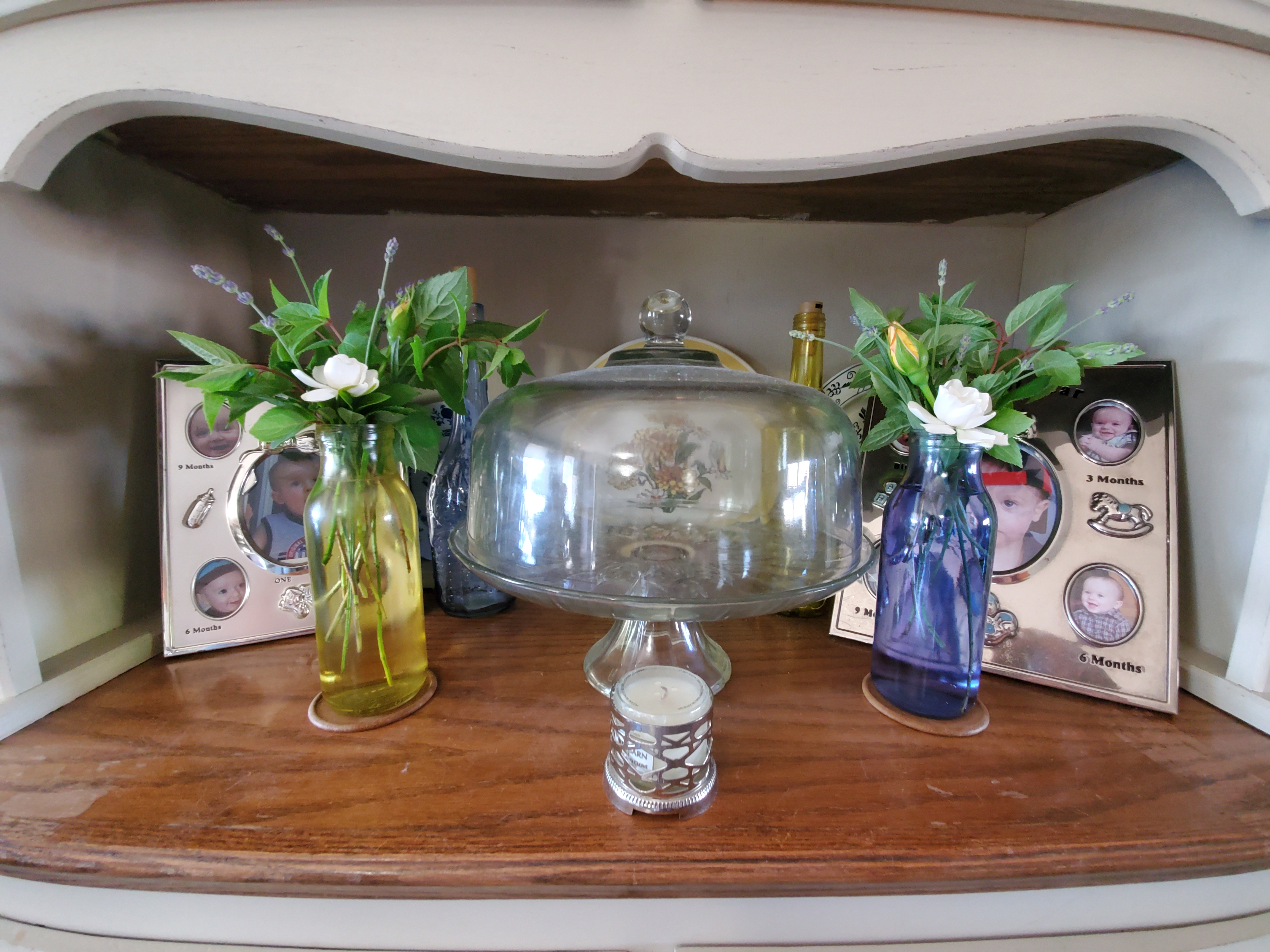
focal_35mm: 13
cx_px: 635
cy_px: 476
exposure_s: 1/17
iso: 800
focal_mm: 1.8
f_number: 2.2
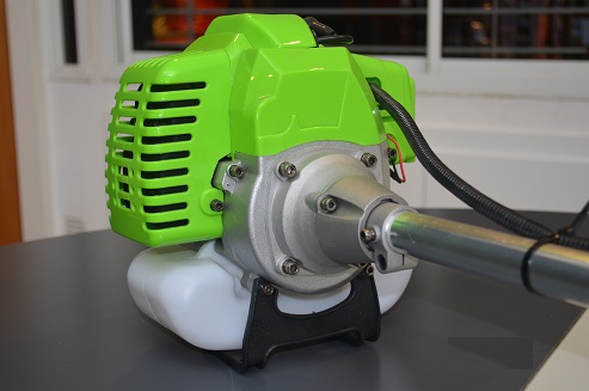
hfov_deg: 33.5
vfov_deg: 22.5
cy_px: 196
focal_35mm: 60
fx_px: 980
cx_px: 294
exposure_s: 1/15
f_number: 5.3
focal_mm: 40
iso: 100
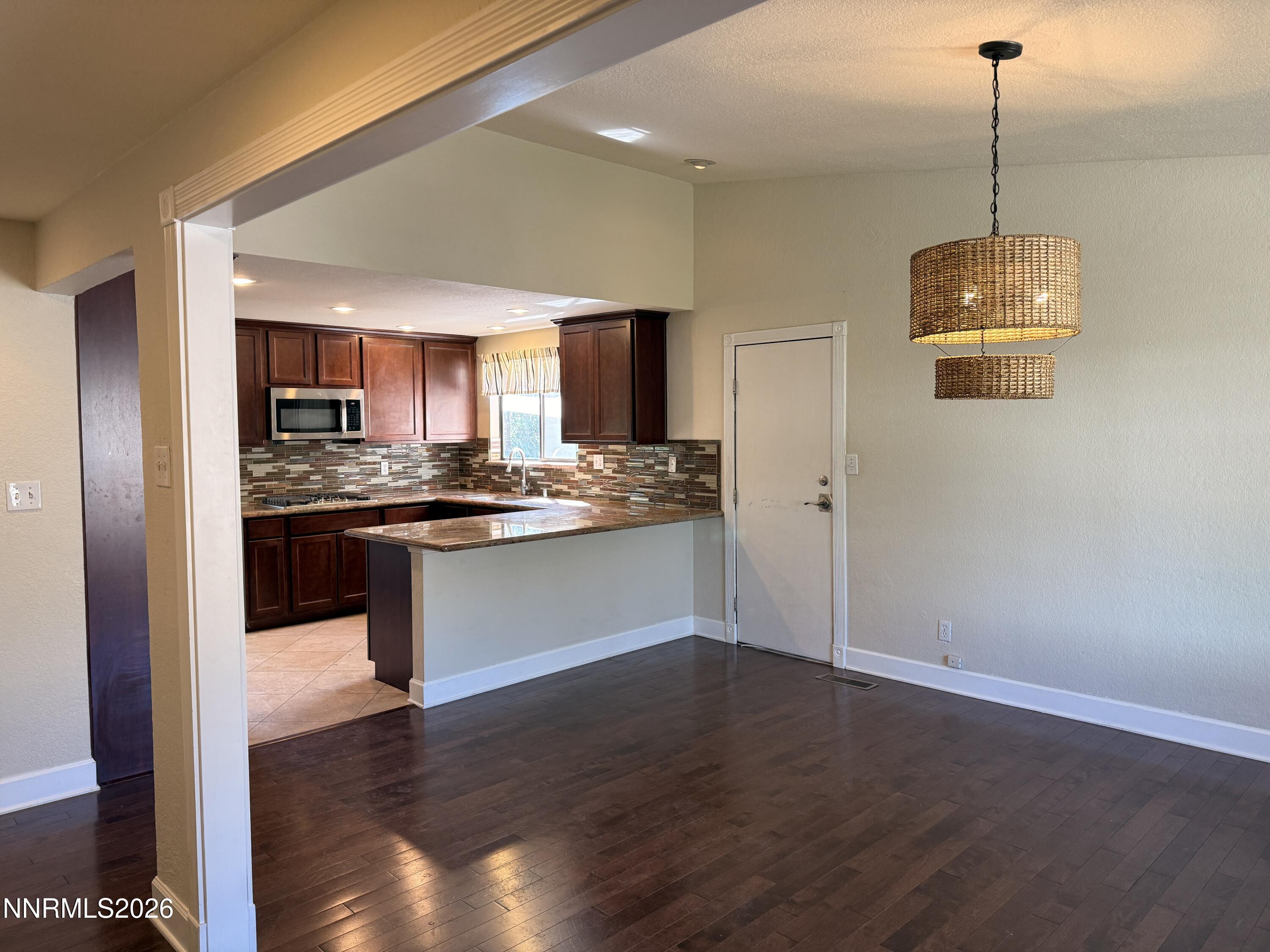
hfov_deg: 71.6
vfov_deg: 56.8
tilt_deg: -2.6
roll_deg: +0.1
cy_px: 476
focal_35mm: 24
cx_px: 635
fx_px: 881
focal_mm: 6.76
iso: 200
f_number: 1.78
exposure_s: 1/120
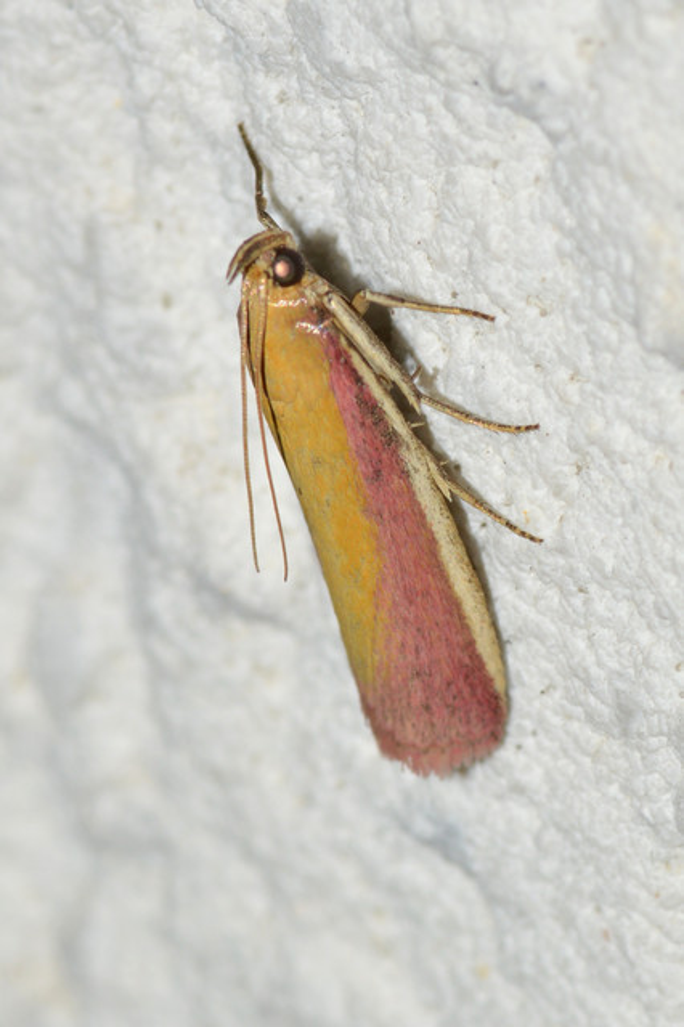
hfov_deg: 9.1
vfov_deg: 13.7
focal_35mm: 150
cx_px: 342
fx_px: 4279
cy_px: 514
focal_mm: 100
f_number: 18
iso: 100
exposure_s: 1/200
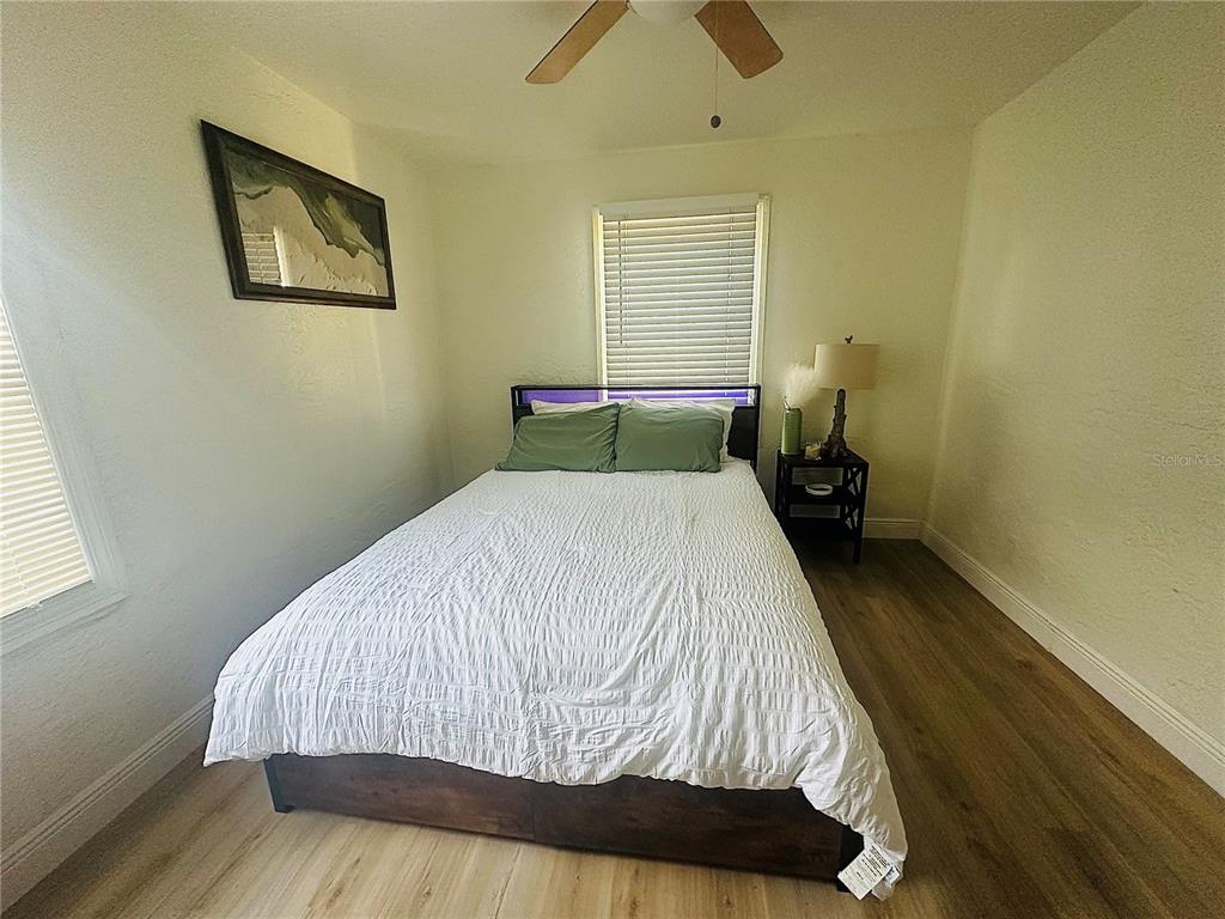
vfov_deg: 85.7
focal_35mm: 14
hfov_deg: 102.1
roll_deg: +1.3
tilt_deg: -13.2
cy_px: 460
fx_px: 495
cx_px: 612
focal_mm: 2.22
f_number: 2.2
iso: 250
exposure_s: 1/98
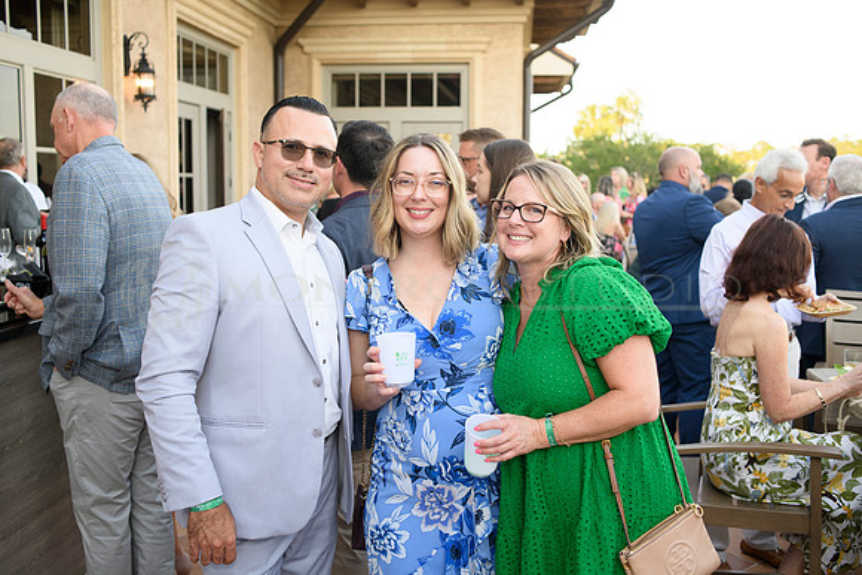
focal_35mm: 35
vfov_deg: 37.9
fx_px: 838
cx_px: 431
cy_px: 288
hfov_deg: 54.4
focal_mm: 35
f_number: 3.5
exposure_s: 1/125
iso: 200
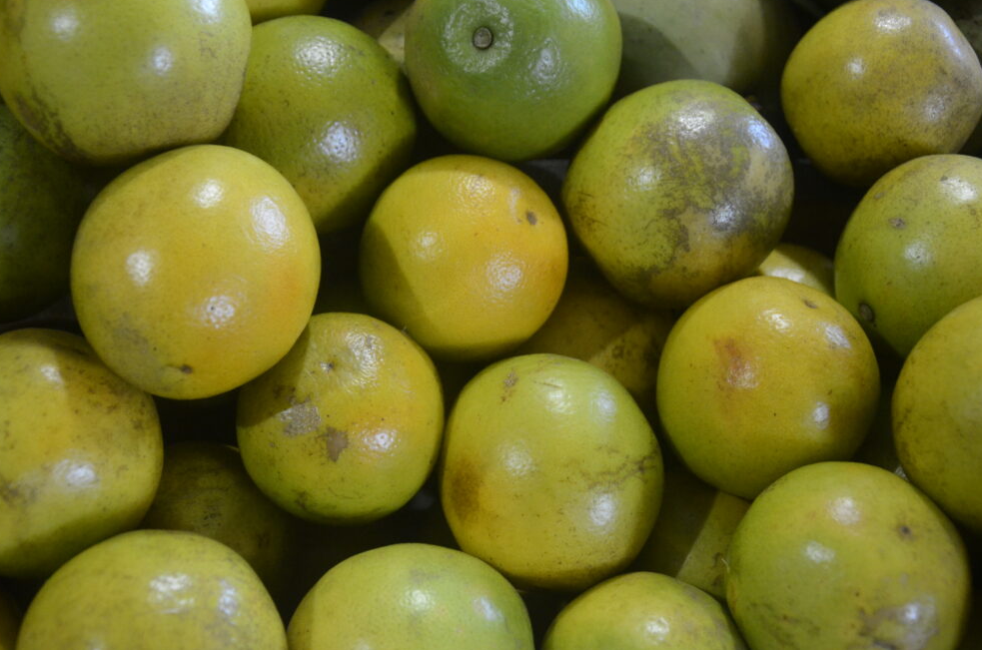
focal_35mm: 50
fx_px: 1361
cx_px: 481
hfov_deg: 39.7
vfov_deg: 26.9
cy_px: 316
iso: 3200
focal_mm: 32
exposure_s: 1/100
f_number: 4.5
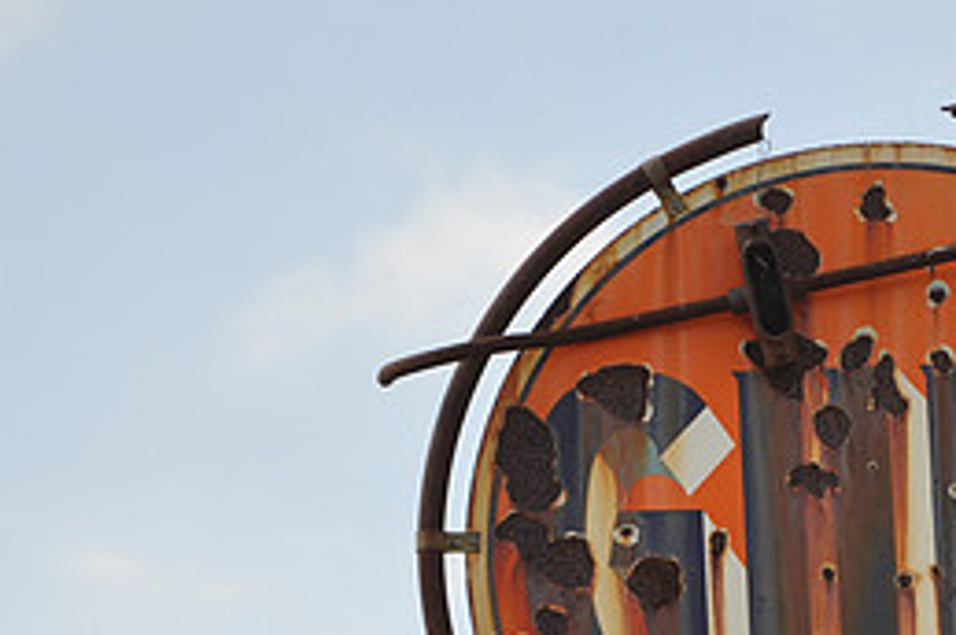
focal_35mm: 302
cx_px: 912
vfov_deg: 4.5
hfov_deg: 6.8
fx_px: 8010
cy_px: 500
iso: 200
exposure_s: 1/200
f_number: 7.1
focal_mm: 90
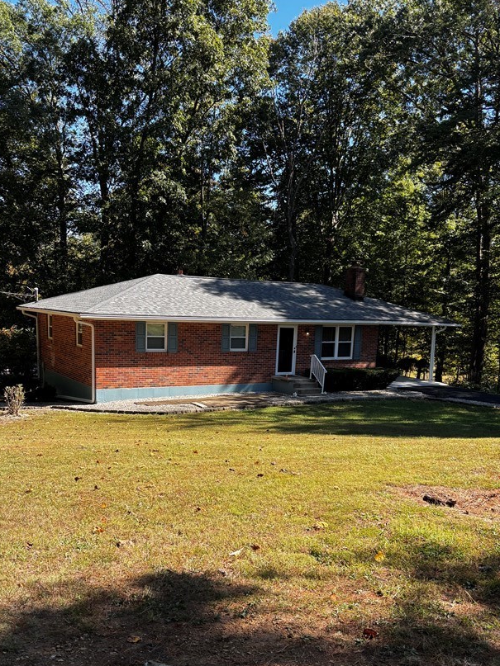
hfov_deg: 42.9
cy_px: 416
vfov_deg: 54.7
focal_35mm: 33
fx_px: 636
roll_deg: -2.6
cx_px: 240
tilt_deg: -7.7
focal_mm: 5.96
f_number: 1.6
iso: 50
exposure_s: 1/837
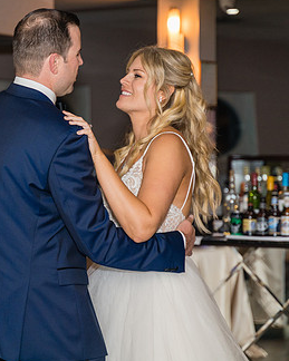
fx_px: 1348
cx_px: 68
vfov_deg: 15.3
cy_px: 181
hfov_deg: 12.2
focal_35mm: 126
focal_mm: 75
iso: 1000
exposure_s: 1/250
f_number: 2.8
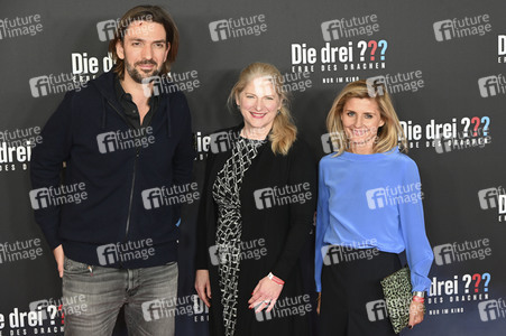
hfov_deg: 27.4
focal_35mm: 74
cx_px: 253
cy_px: 168
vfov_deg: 18.4
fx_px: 1039
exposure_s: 1/160
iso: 1250
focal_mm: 74
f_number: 6
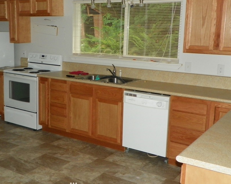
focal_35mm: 46
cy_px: 87
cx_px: 84
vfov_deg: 32.7
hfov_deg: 40.0
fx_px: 314
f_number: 3.2
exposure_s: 1/160
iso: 200
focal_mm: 6.6
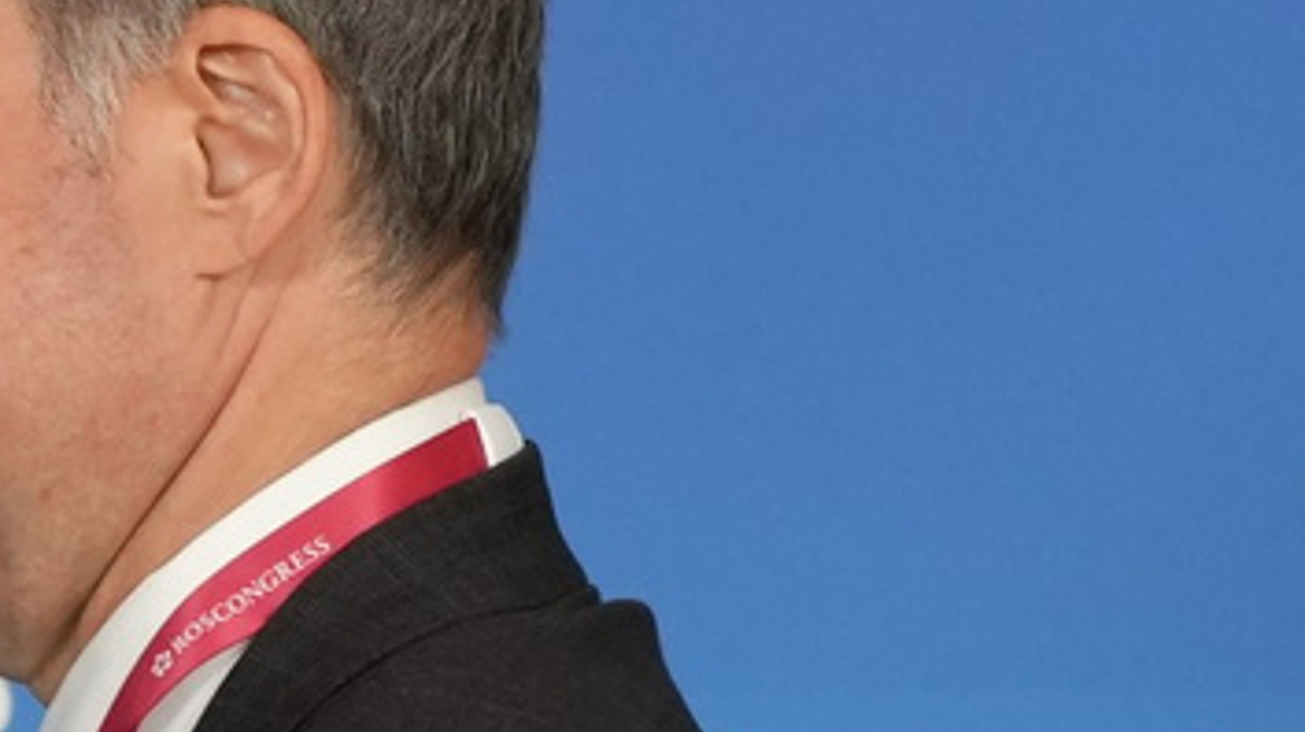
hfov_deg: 4.0
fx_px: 18396
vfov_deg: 2.3
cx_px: -1689
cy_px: 1218
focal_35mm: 532
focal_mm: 70
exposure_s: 1/200
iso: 1600
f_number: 3.5
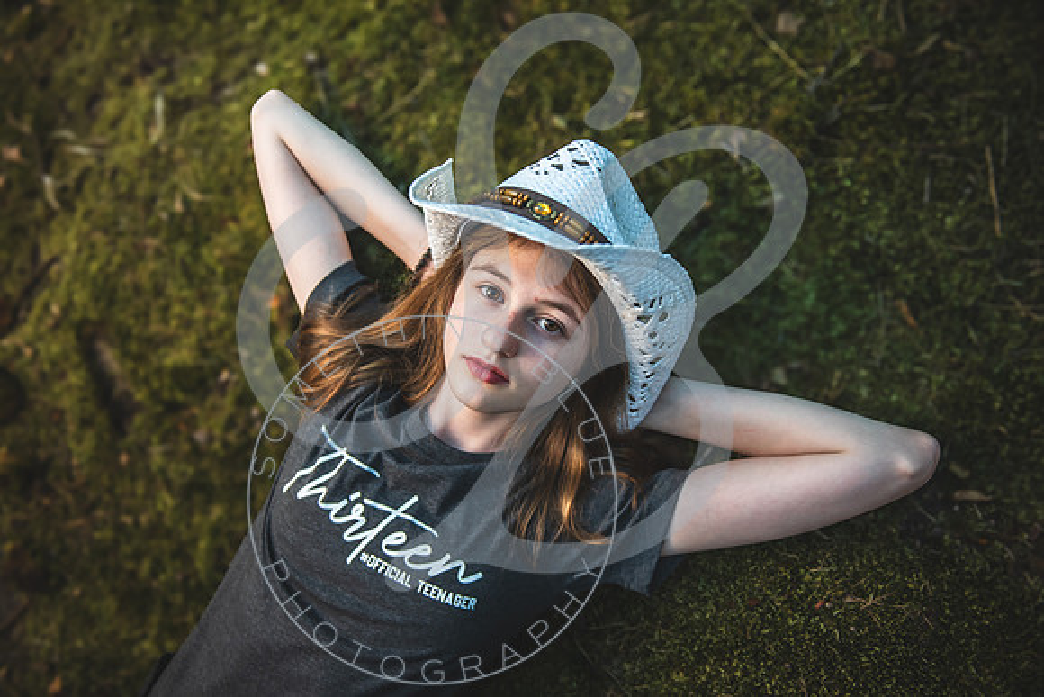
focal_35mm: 32
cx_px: 522
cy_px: 348
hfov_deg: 58.7
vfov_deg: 41.1
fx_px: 928
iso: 500
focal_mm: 32
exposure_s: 1/500
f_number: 2.8
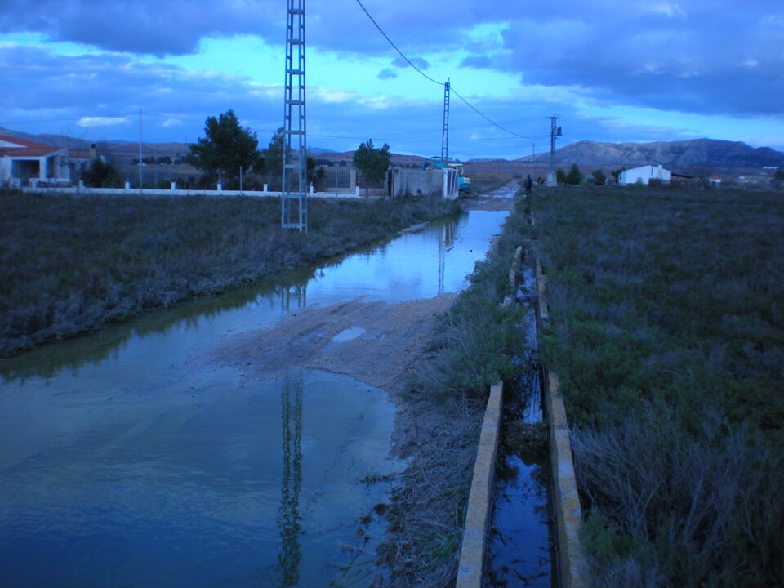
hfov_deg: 49.0
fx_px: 861
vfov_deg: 37.7
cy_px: 294
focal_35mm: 38
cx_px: 392
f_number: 4.6
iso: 64
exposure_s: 1/166
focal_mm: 6.3
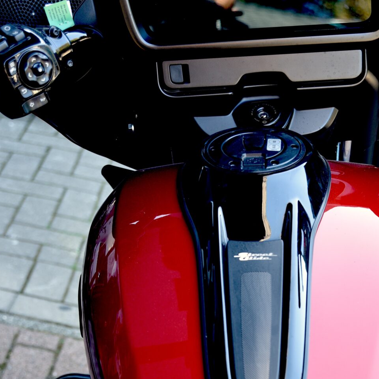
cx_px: 261
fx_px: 1065
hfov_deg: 20.1
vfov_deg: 19.8
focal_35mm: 86
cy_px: 333
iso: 200
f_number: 3.2
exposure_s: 1/60
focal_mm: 38
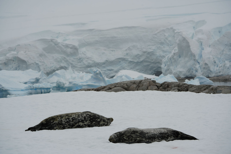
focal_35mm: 204
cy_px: 77
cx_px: 116
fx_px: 1309
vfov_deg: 6.7
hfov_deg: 10.1
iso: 100
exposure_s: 1/400
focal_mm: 204
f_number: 9
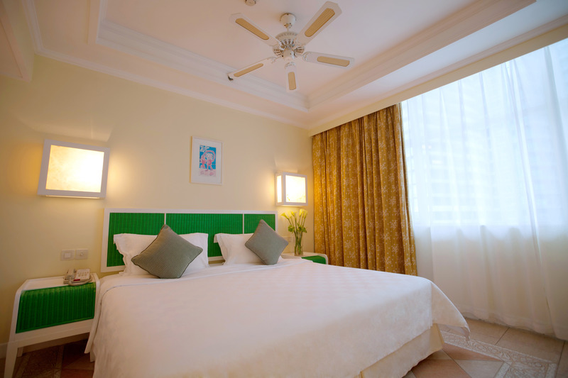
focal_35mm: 16
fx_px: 252
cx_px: 284
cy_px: 189
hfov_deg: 96.7
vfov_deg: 73.7
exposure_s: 1/4
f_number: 5.6
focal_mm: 16
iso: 100
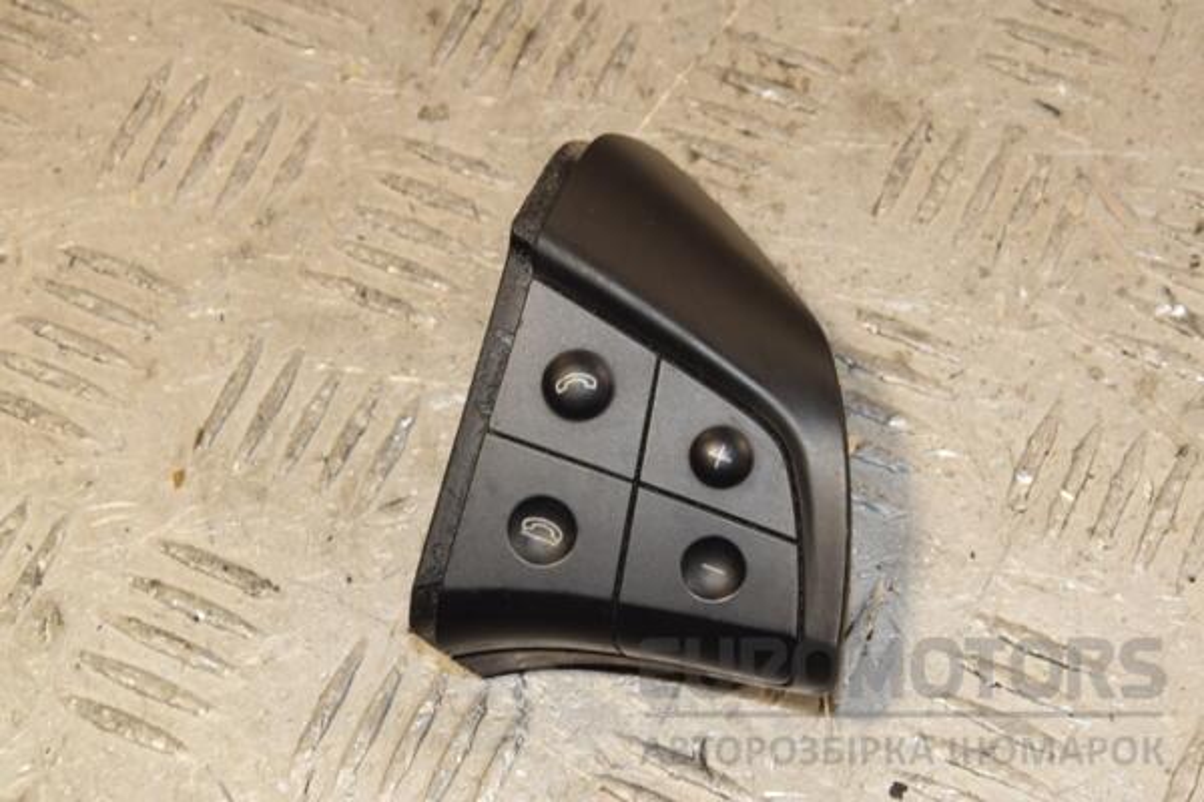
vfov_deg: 13.0
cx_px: 602
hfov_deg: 19.5
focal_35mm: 105
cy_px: 401
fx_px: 3511
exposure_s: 1/100
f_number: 10
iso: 800
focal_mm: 70
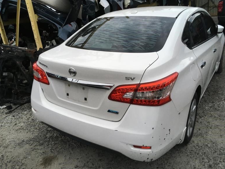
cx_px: 109
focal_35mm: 30
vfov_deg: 46.8
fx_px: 195
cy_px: 82
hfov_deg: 59.9
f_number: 2.2
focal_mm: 4.15
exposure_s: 1/30
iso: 40
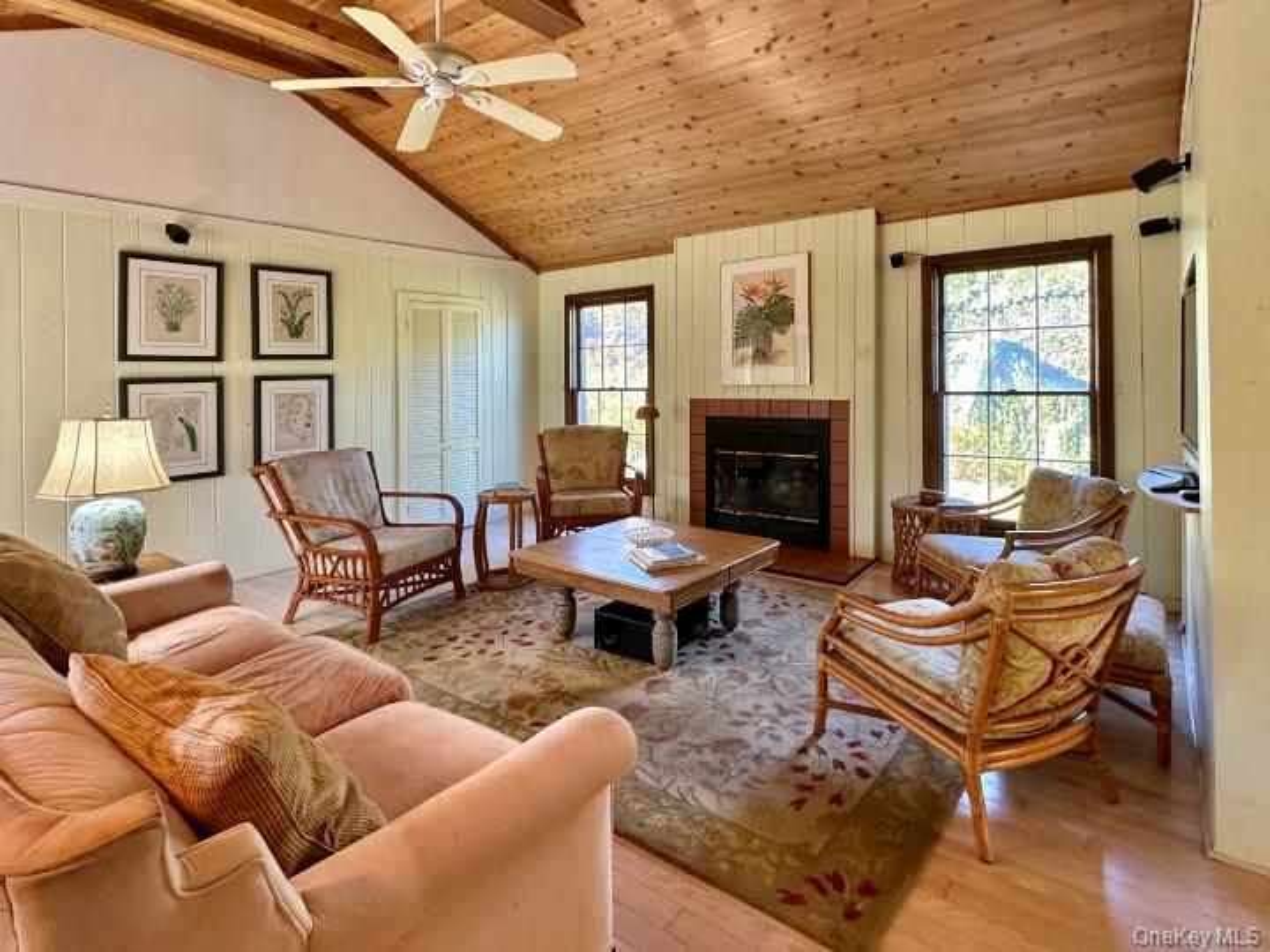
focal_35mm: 14
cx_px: 635
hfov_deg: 102.1
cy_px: 476
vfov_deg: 85.7
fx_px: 514
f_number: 2.2
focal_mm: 2.2
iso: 160
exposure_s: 1/60
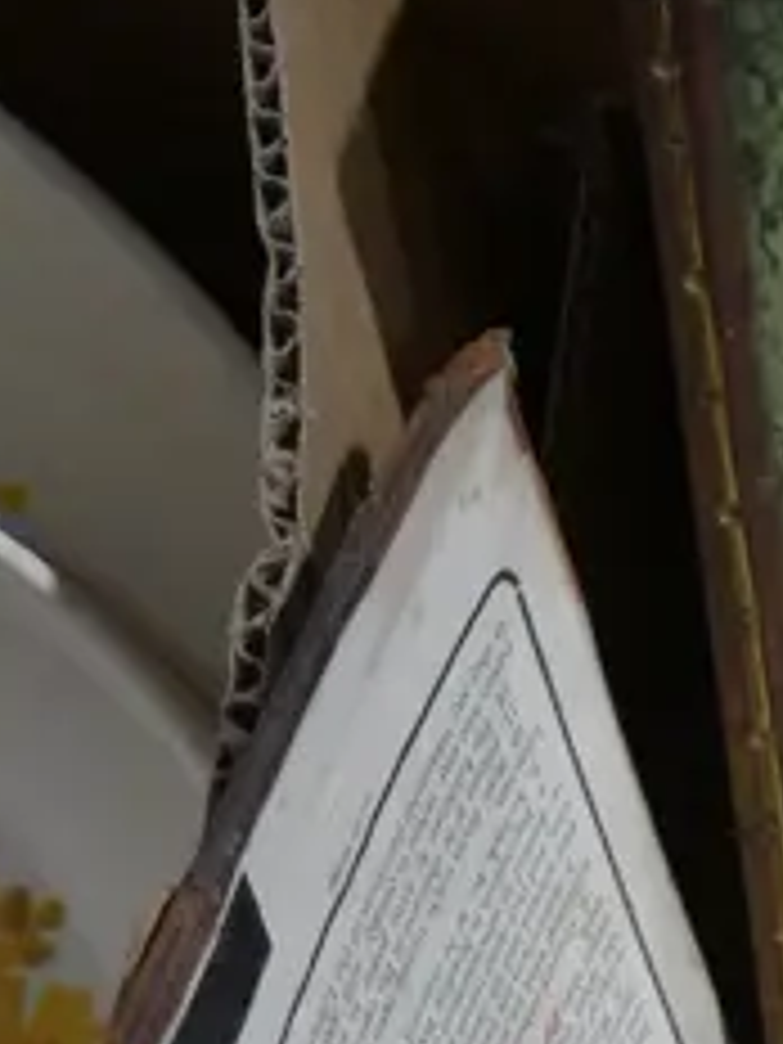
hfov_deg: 9.7
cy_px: 1575
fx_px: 4252
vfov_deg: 13.2
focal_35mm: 141
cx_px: 1602
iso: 500
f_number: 3.6
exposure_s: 1/60
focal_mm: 16
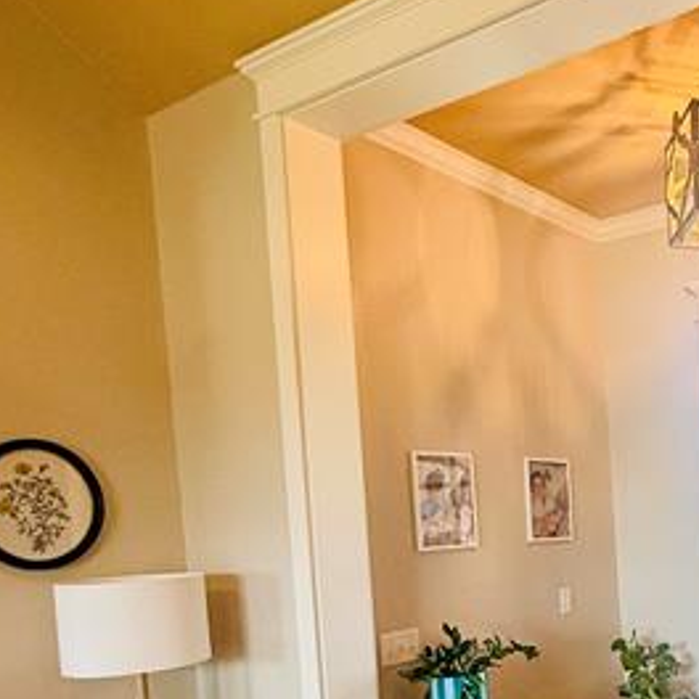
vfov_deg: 43.9
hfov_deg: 39.2
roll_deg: +3.1
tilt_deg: -2.3
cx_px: 736
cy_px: 556
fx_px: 822
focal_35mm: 36
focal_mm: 2.22
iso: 200
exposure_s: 1/120
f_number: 2.2
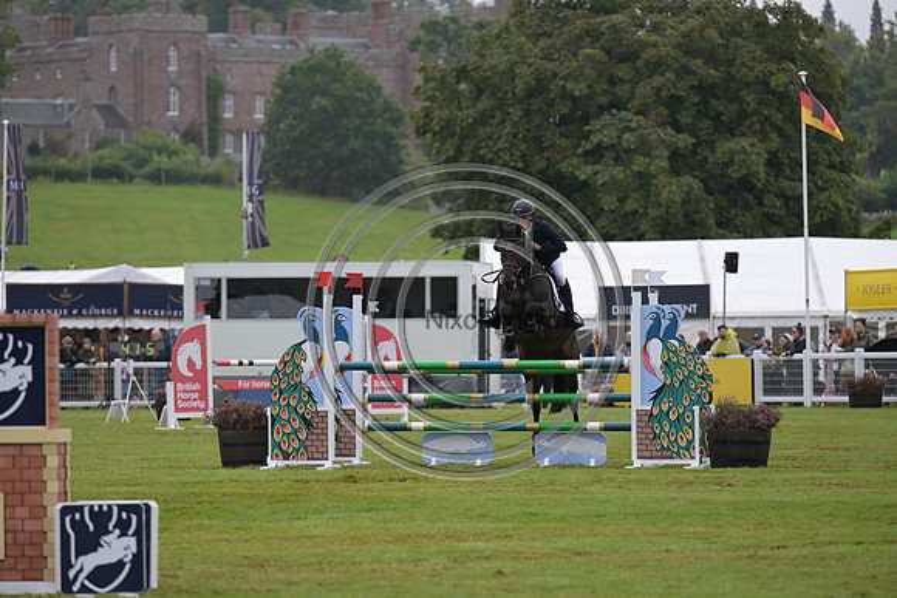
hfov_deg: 10.3
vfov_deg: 6.9
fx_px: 4984
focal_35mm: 200
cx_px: 448
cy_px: 299
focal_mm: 200
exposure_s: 1/1250
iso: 640
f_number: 4
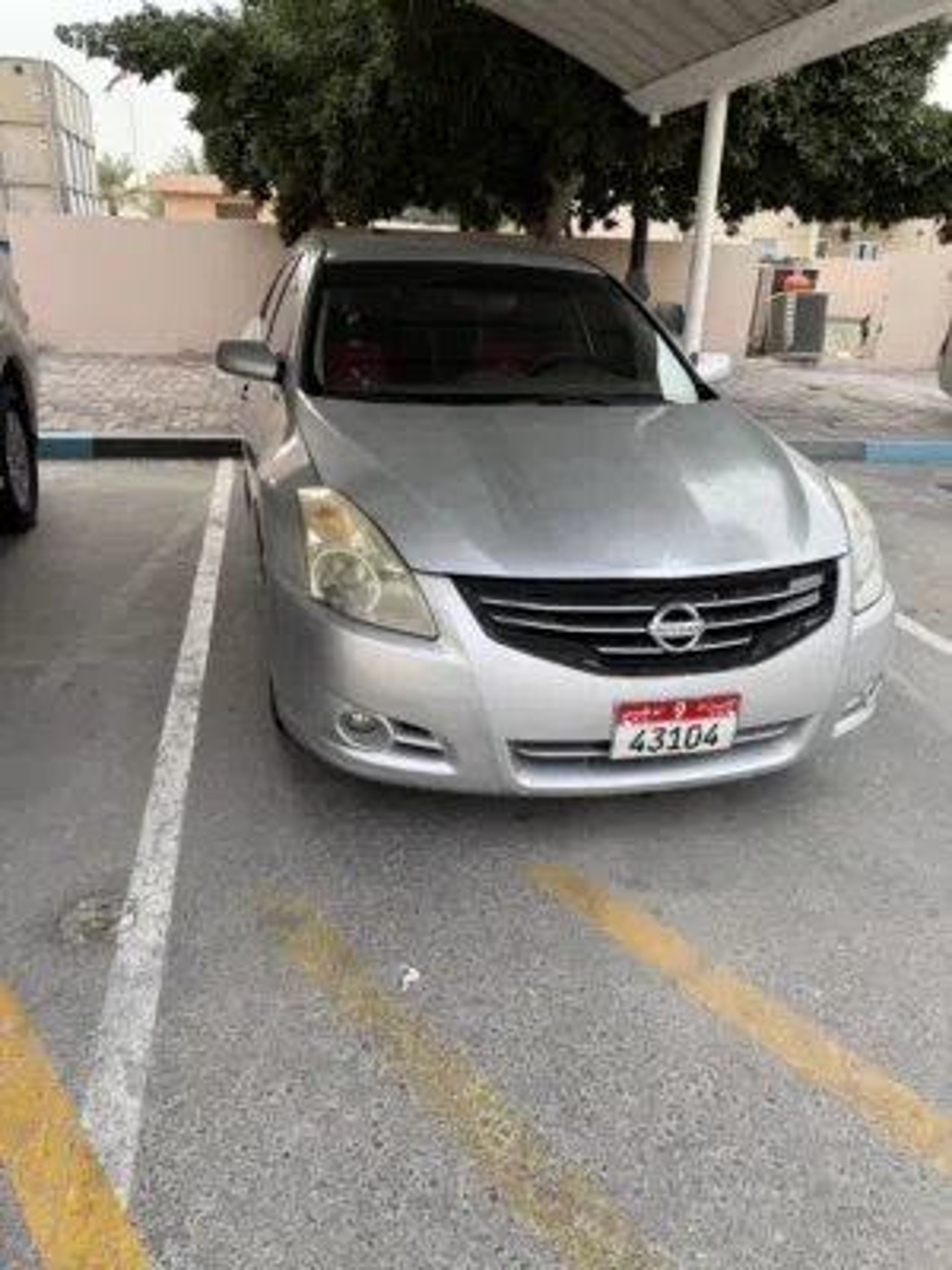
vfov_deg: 71.6
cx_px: 476
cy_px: 635
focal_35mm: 24
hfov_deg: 56.8
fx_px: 880
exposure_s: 1/344
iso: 80
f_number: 1.78
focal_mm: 6.76
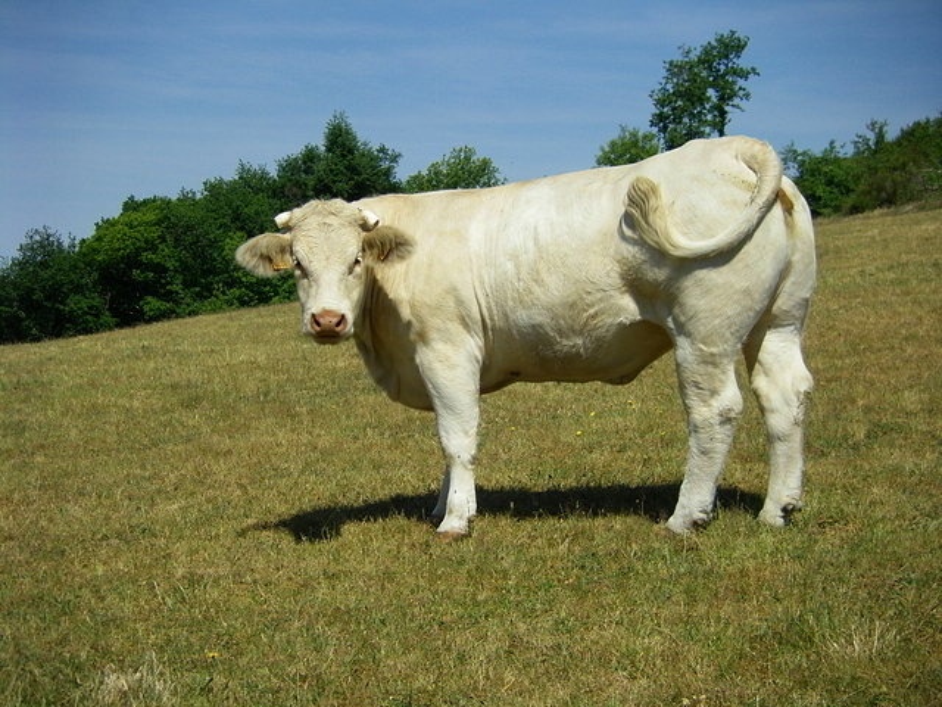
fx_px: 2123
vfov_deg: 18.9
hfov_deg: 25.0
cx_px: 471
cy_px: 354
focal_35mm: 78
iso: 64
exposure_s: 1/250
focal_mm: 12.8
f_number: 7.8
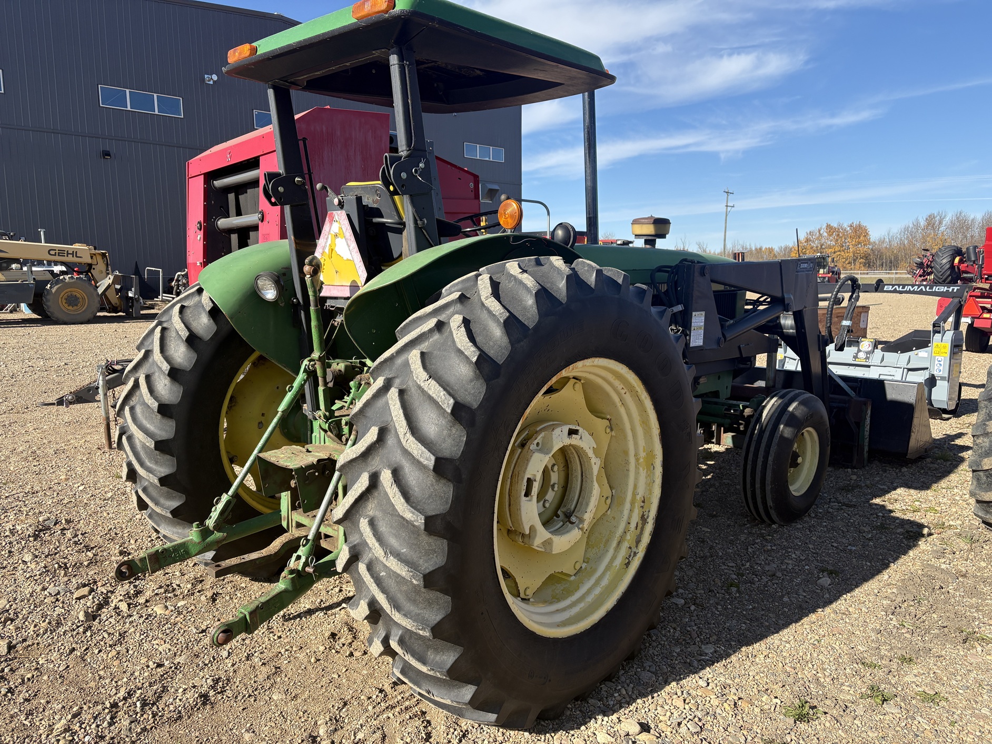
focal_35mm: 26
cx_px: 496
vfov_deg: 53.1
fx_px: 745
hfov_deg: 67.3
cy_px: 372
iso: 64
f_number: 1.6
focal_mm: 5.96
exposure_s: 1/2538
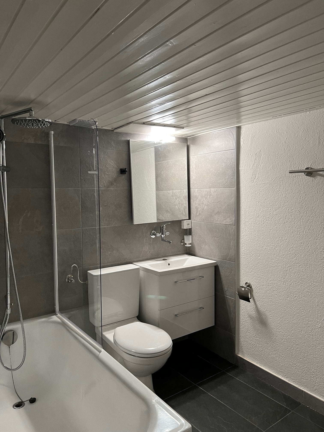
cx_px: 162
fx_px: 324
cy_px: 216
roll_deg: +0.8
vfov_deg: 67.3
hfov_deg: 53.1
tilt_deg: -4.5
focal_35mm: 26
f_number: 1.5
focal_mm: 5.7
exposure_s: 1/50
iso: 200
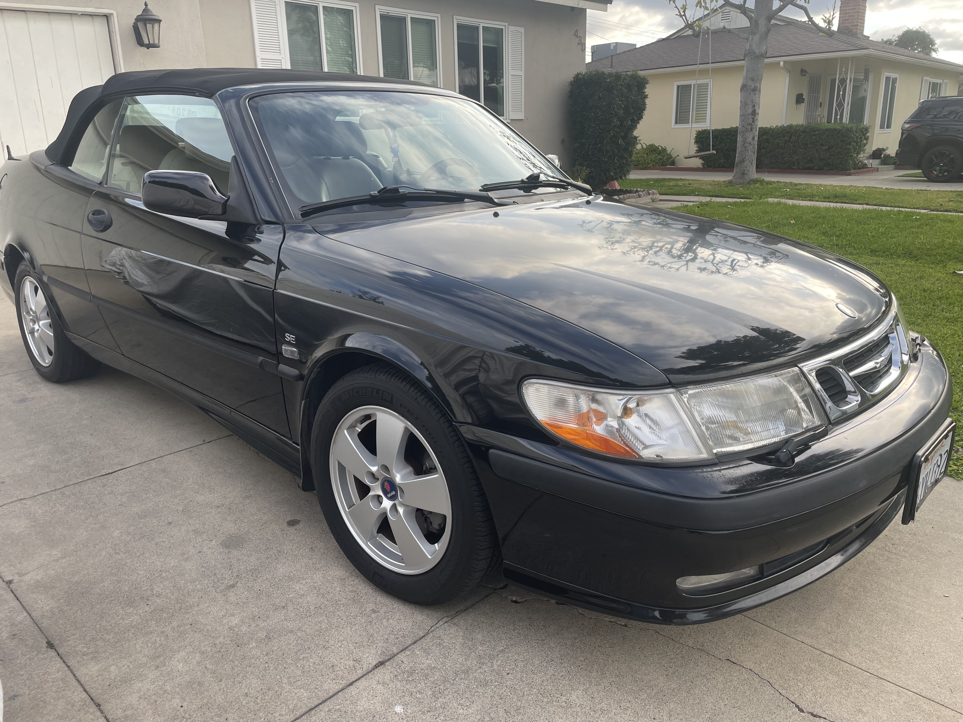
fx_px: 723
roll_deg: +2.1
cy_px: 361
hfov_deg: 67.3
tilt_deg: -16.4
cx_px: 482
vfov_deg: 53.1
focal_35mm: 26
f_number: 1.6
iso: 32
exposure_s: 1/666
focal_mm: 4.2
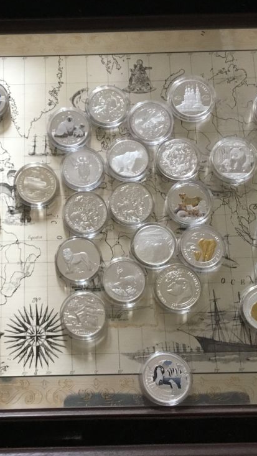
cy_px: 226
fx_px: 557
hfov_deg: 25.7
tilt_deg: -75.0
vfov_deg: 44.6
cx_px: 68
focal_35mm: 46
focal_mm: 3.3
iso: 160
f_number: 2.4
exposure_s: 1/30
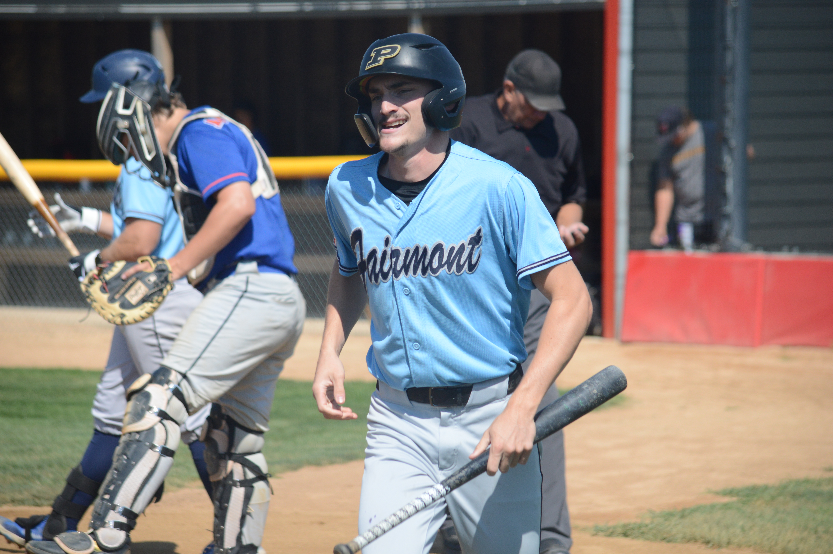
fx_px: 5202
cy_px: 277
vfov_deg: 6.1
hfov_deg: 9.2
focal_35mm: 225
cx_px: 416
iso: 400
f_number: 4.8
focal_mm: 150
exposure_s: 1/2000
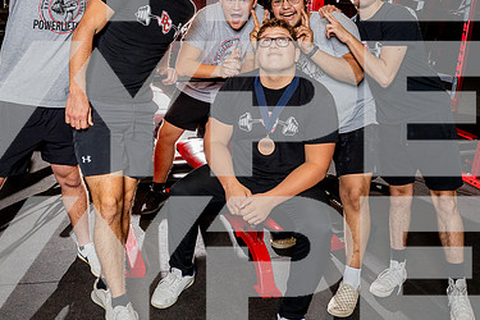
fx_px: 440
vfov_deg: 39.5
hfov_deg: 56.7
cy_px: 109
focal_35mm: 33
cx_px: 186
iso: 1250
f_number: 8
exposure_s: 1/250
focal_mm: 20
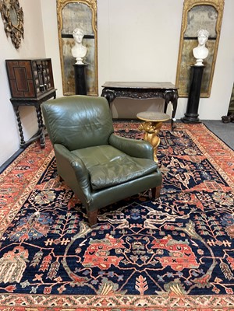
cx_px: 117
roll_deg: +1.7
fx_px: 225
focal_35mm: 25
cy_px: 156
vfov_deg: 69.4
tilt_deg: -26.6
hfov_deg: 54.9
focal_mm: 5.1
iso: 160
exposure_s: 1/50
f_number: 1.6
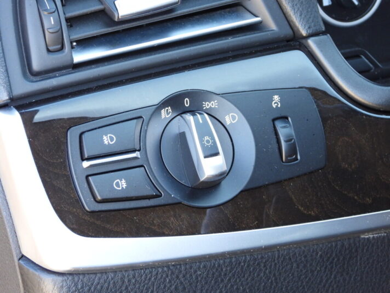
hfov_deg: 9.9
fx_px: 2253
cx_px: 195
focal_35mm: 200
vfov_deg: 7.4
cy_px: 146
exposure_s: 1/60
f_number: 4.5
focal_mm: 35.9
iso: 400
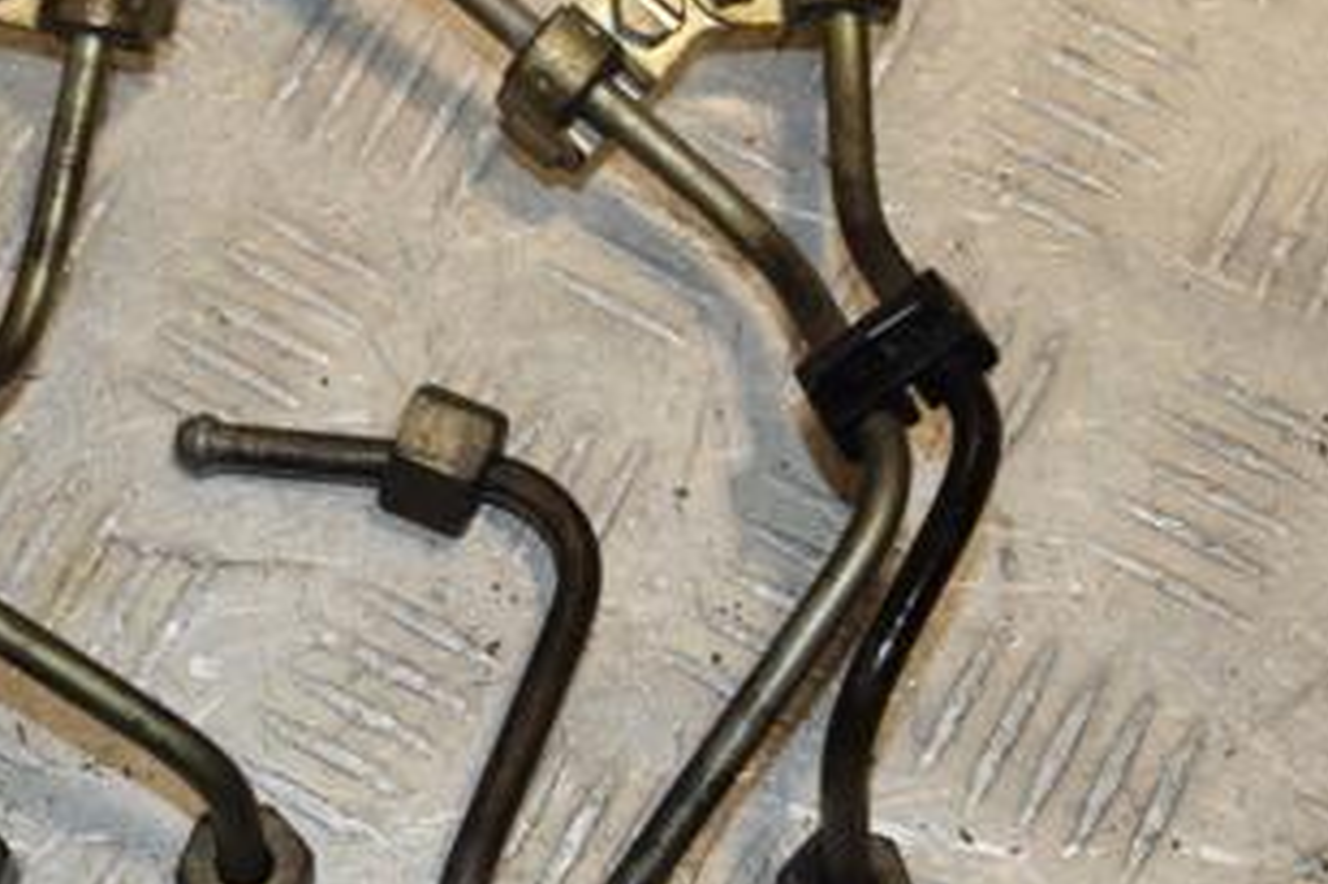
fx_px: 4092
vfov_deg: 12.3
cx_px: 379
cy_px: 410
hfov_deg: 18.3
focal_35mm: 111
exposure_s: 1/200
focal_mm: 38
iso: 800
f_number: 7.1
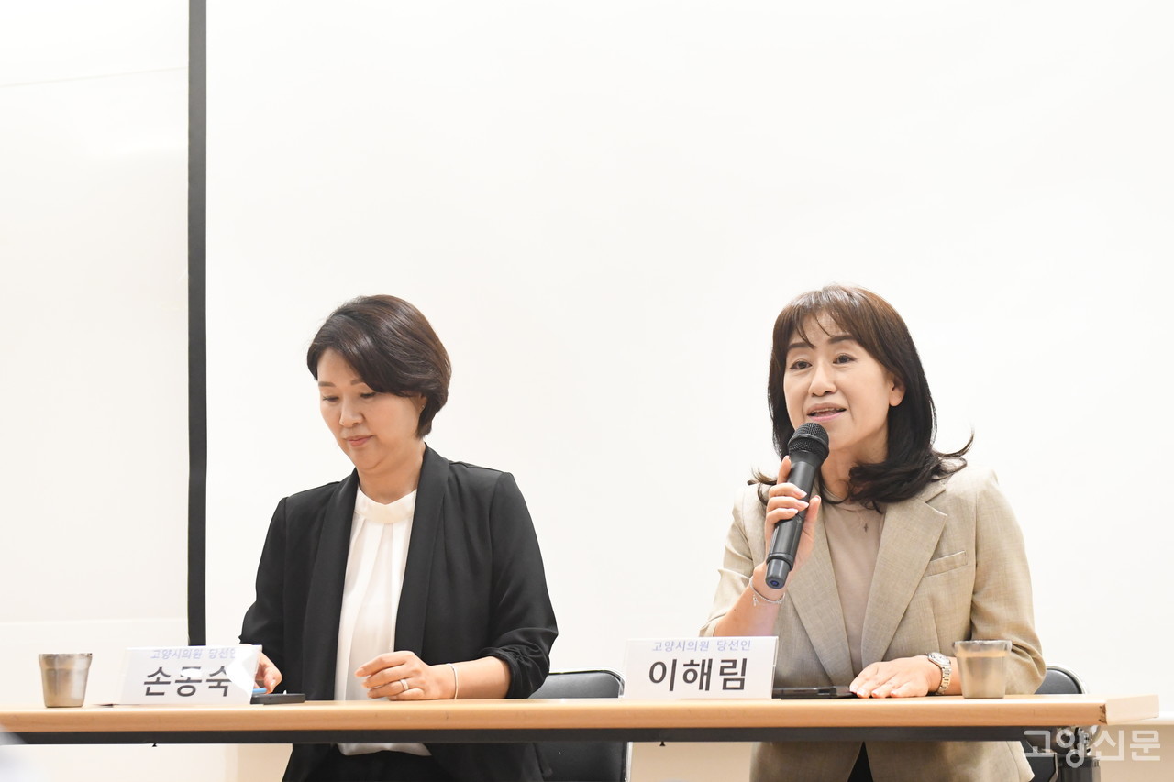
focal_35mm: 75
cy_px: 391
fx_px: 2445
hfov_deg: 27.0
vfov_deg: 18.2
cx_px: 587
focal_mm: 50
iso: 4000
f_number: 3.2
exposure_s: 1/320
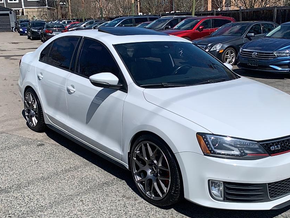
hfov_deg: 46.7
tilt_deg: -16.2
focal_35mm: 40
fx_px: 335
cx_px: 158
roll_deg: +2.9
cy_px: 129
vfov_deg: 35.9
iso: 25
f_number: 1.8
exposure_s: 1/5525
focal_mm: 4.25
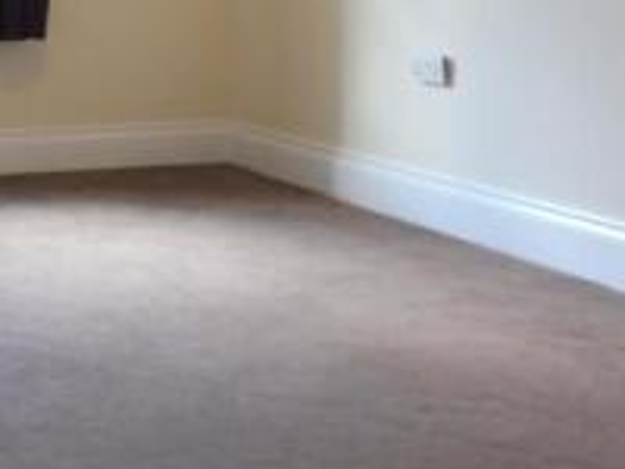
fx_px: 1264
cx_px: 61
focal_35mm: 70
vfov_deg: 19.9
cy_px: -70
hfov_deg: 26.8
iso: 400
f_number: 3.3
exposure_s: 1/60
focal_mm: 4.3
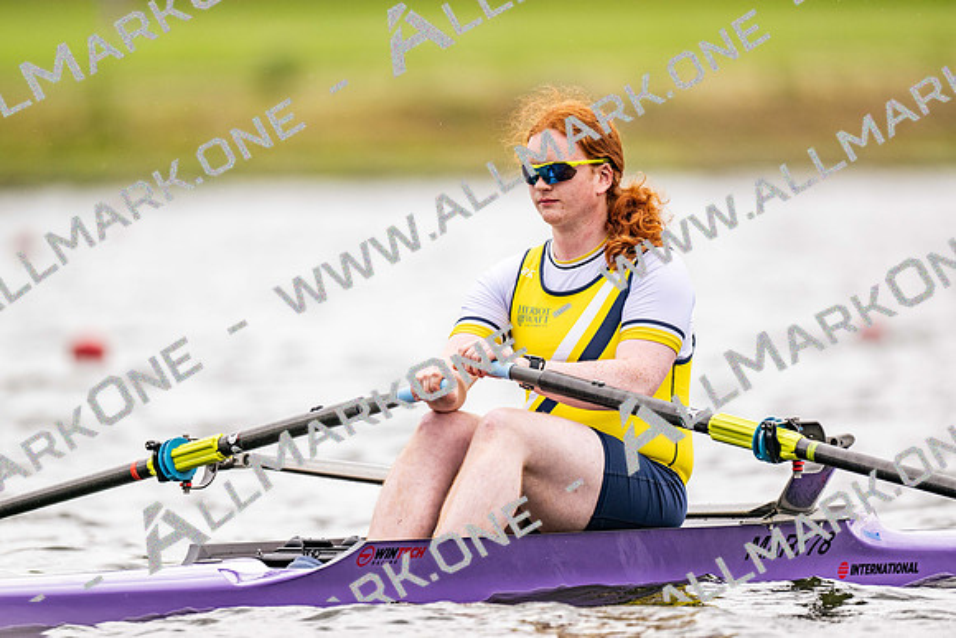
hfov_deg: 3.4
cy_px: 319
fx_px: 15945
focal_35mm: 600
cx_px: 478
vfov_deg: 2.3
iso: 360
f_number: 4
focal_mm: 600
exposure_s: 1/2500
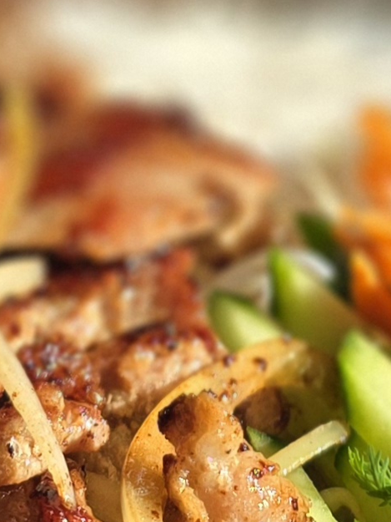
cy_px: -21
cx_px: 191
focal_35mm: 136
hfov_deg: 10.9
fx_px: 2048
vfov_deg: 14.2
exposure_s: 1/526
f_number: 1.7
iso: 12
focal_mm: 6.3
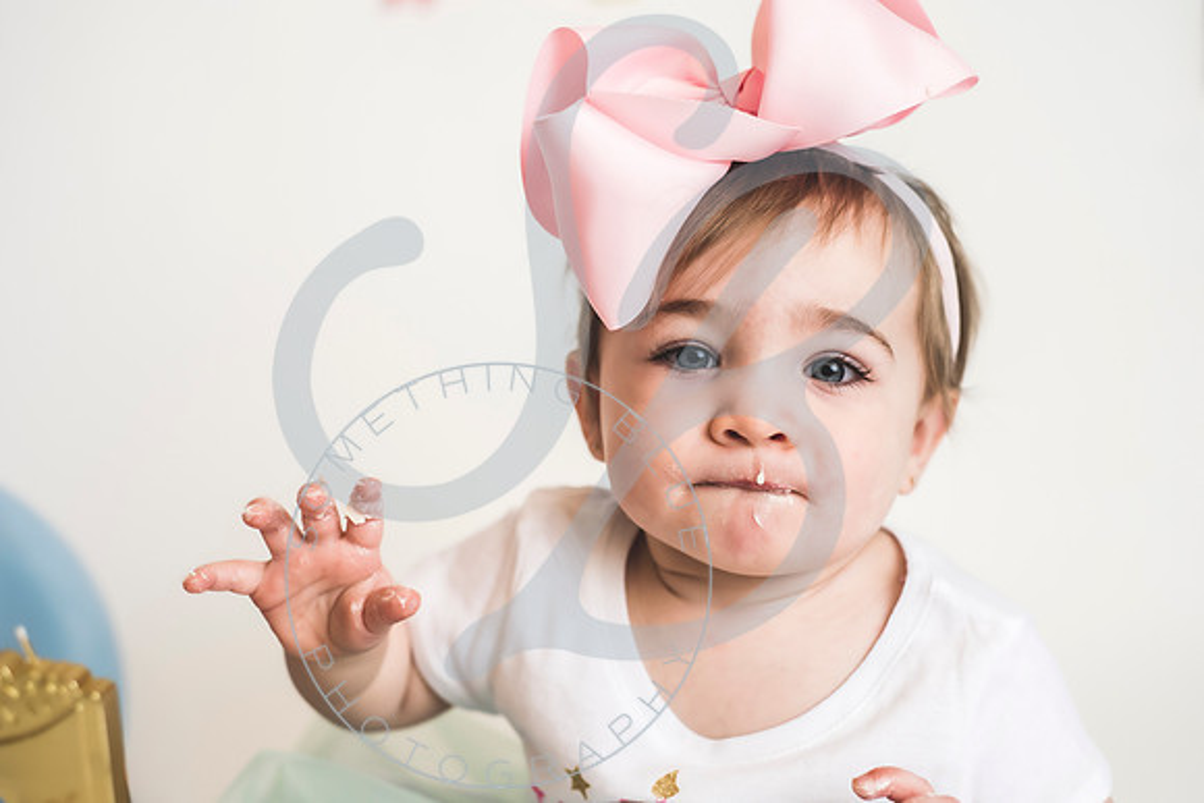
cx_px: 602
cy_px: 402
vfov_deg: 27.0
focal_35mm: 50
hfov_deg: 39.6
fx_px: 1673
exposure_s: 1/160
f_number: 2.8
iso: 200
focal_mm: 50
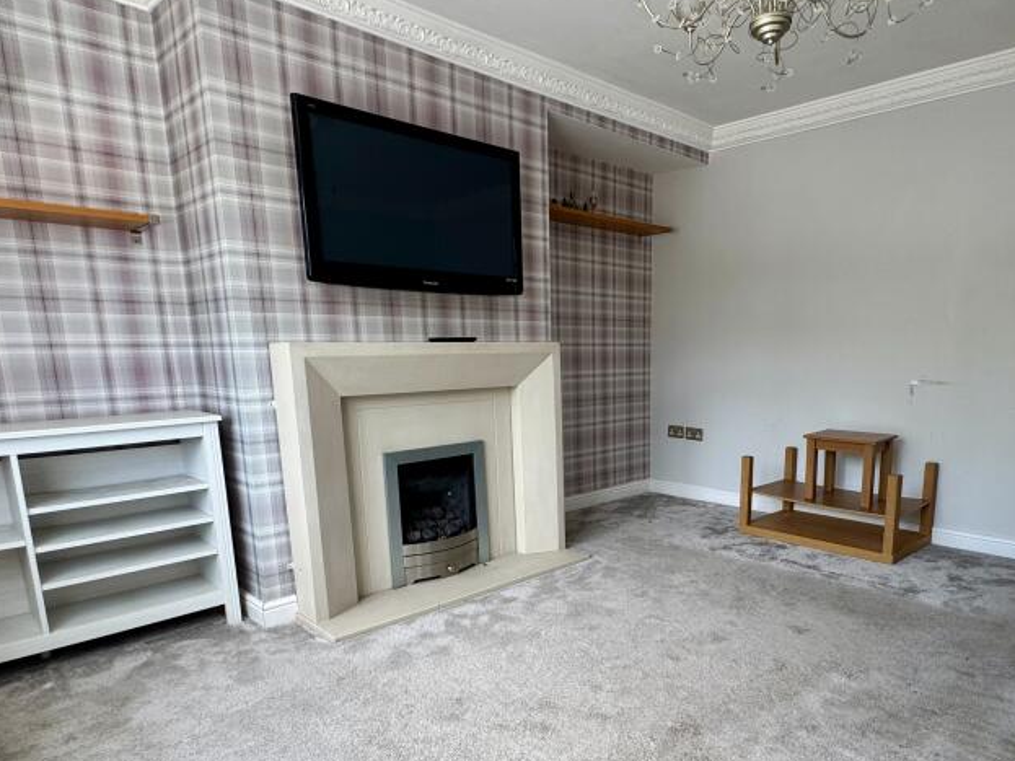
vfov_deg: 58.0
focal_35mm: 23
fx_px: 674
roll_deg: +0.5
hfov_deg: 73.0
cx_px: 617
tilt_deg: -11.4
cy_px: 484
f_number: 2.2
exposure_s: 1/99
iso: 50
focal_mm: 2.22
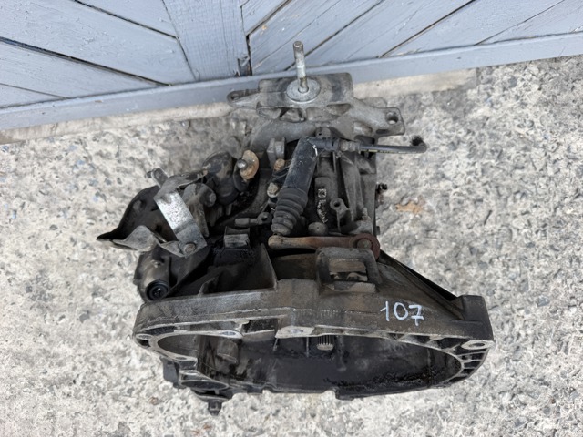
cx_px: 292
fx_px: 404
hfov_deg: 71.6
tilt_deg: -75.5
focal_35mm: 24
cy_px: 218
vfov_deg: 56.8
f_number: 1.78
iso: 64
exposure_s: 1/293
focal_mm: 6.76
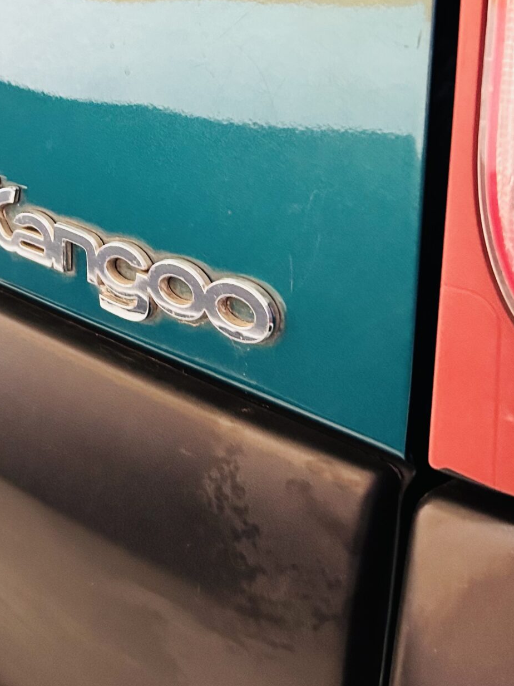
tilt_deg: -11.2
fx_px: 1070
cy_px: 146
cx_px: 84
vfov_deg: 34.6
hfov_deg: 26.4
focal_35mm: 54
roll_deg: -0.2
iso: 640
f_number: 1.5
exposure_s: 1/25
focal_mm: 5.7
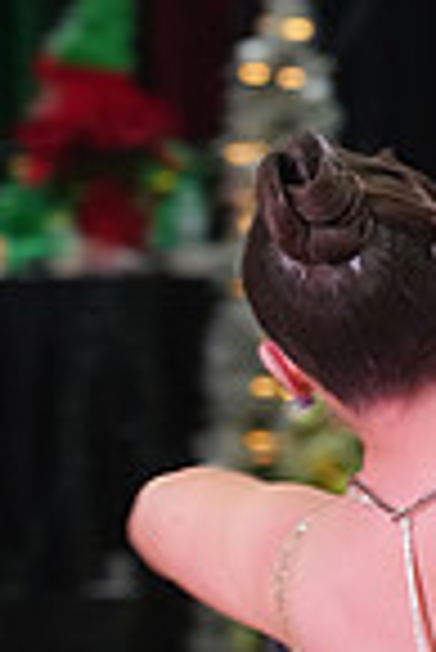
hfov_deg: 2.2
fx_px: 11109
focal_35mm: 613
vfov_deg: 3.3
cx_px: 636
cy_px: 1043
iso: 4000
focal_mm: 153
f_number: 6.3
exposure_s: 1/200
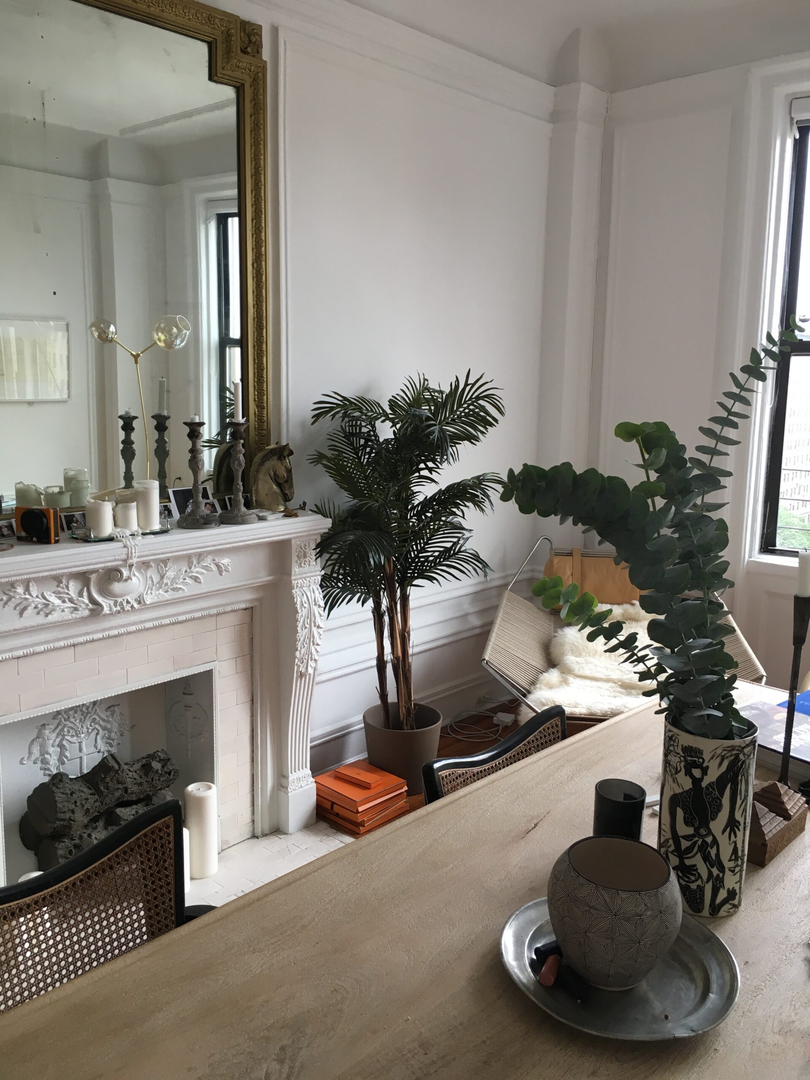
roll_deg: -1.8
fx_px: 905
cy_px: 540
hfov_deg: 48.2
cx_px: 405
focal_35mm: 29
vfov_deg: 61.7
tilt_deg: -10.2
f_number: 2.2
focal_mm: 4.15
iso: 50
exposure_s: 1/30
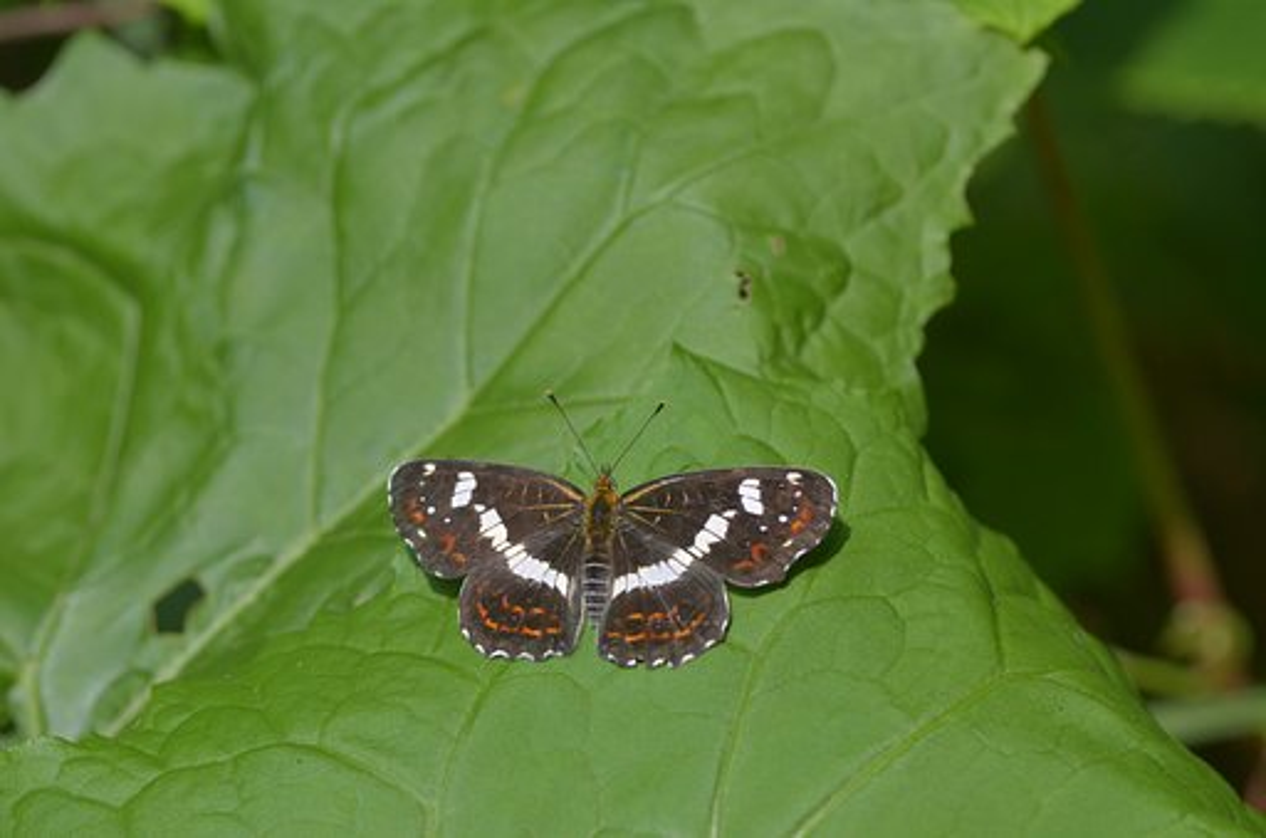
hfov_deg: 4.6
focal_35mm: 450
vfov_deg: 3.0
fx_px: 15791
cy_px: 419
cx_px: 633
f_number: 7.1
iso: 800
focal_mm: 300
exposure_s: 1/2000
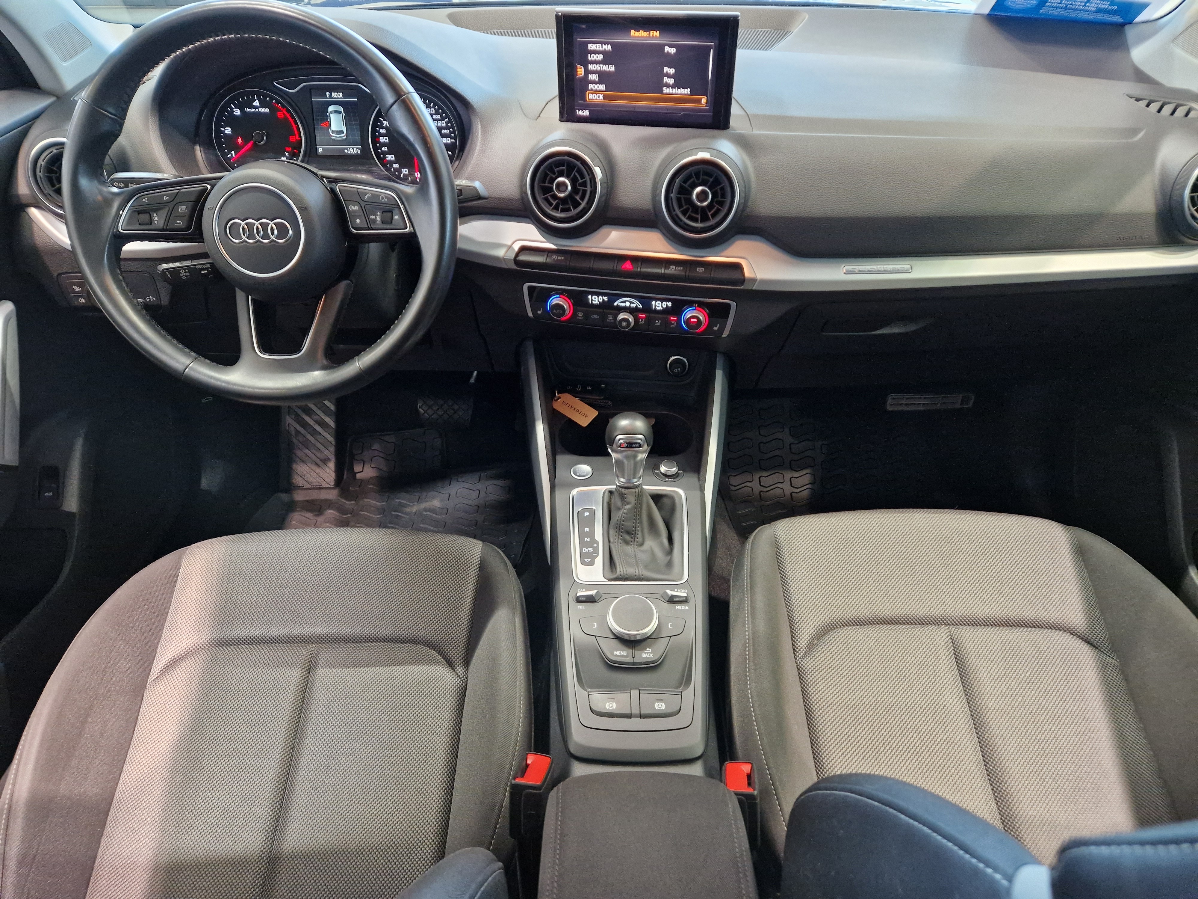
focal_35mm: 23
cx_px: 599
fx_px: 796
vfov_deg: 58.9
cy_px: 450
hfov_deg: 73.9
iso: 640
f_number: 1.8
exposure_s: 1/100
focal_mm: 5.4
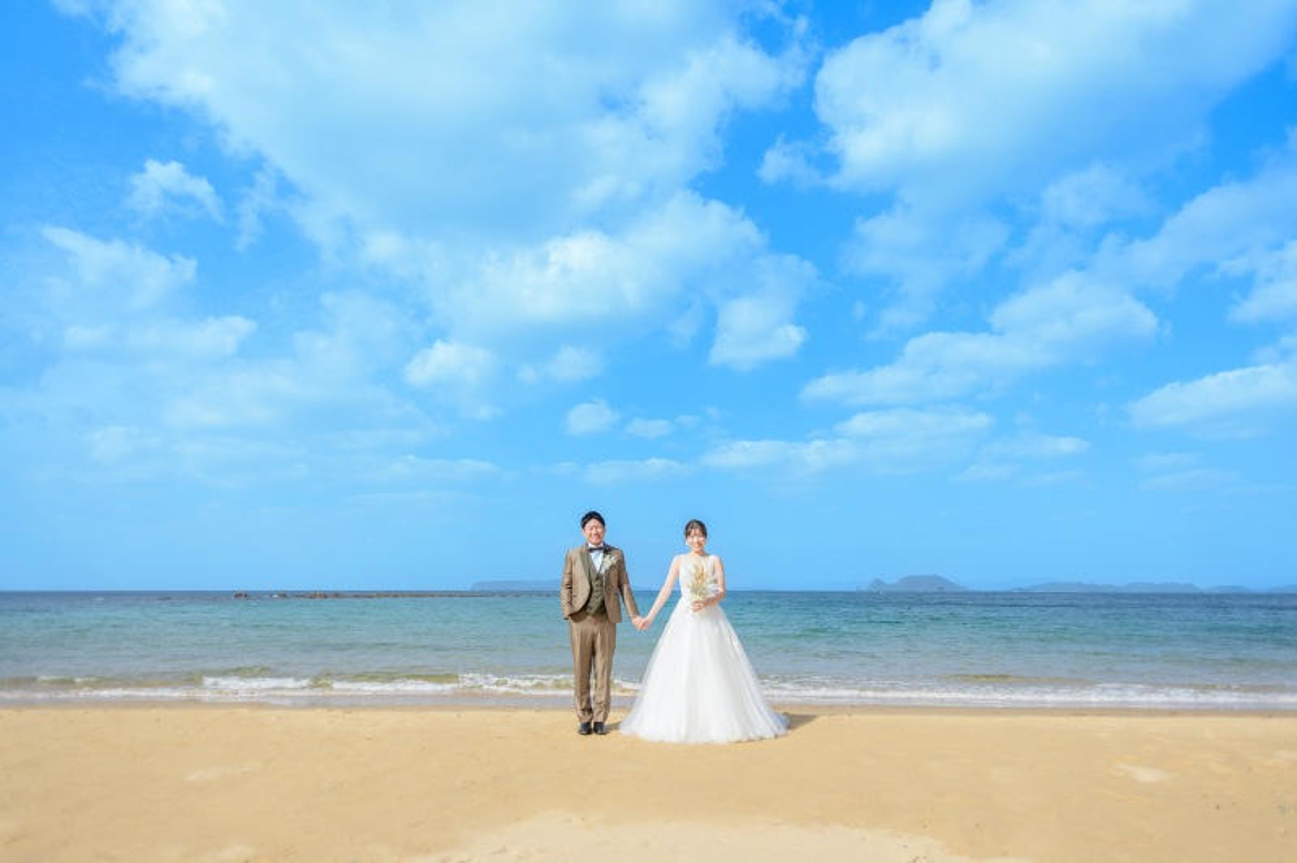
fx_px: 864
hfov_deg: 73.8
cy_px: 432
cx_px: 648
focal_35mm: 24
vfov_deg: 53.1
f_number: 2.8
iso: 100
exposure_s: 1/2000
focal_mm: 24
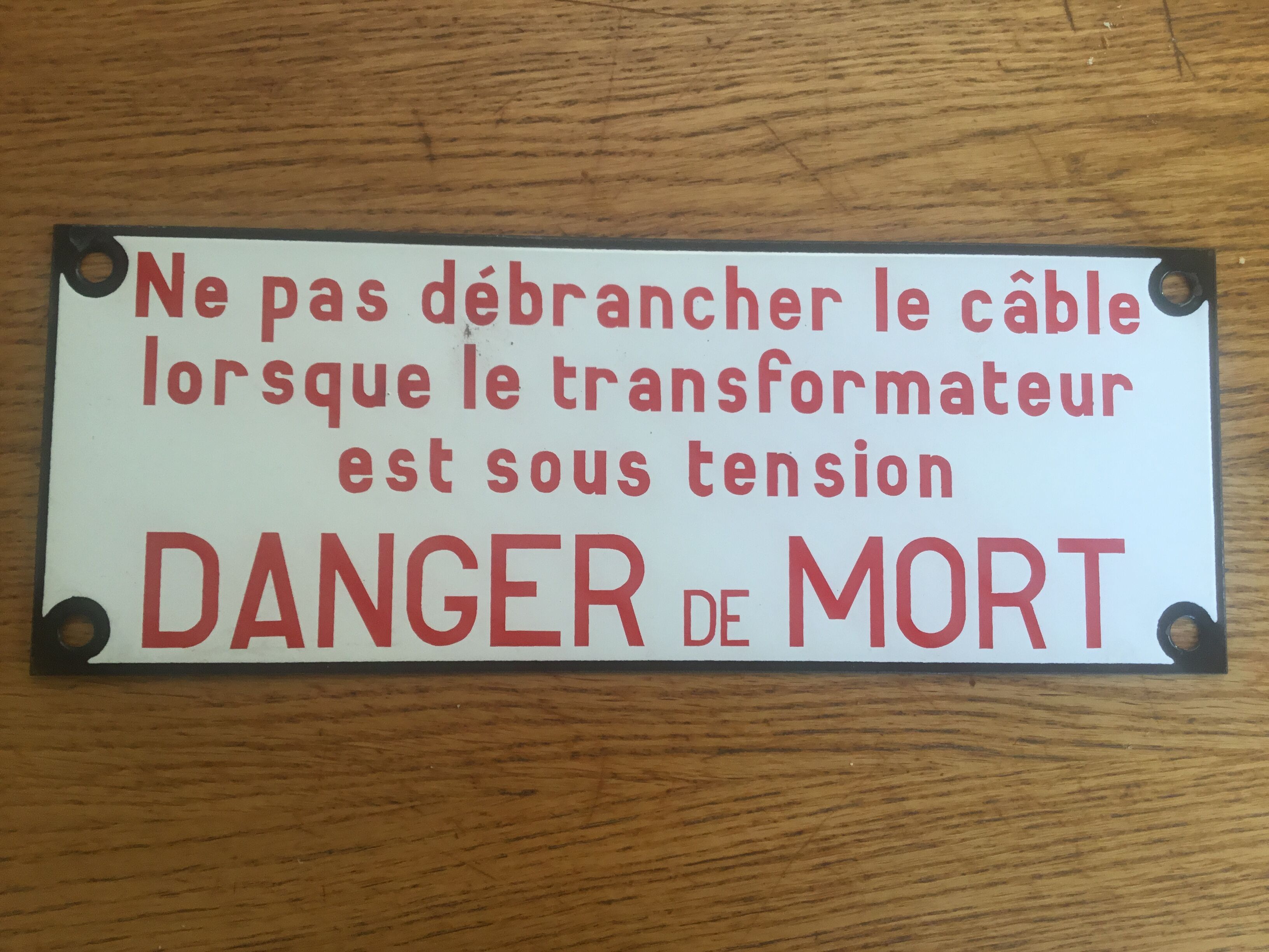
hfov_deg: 58.4
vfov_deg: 45.4
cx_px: 634
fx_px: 1136
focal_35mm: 31
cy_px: 476
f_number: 2.4
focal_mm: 3.3
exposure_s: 1/50
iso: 25
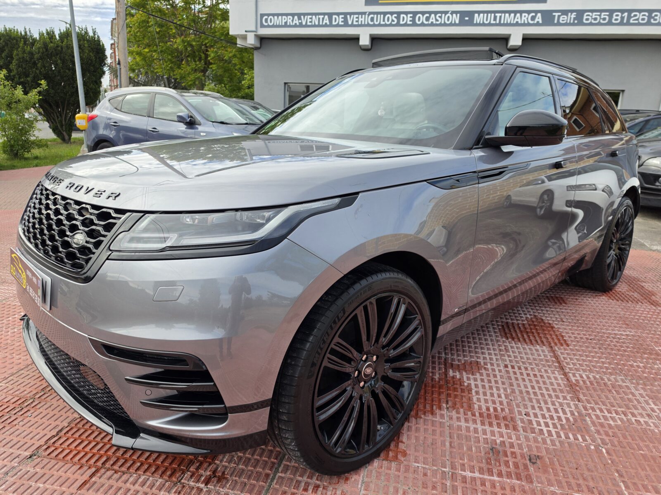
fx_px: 439
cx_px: 330
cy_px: 248
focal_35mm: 23
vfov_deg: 58.9
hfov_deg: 73.9
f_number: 1.4
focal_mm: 6.5
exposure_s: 1/2105
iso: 64
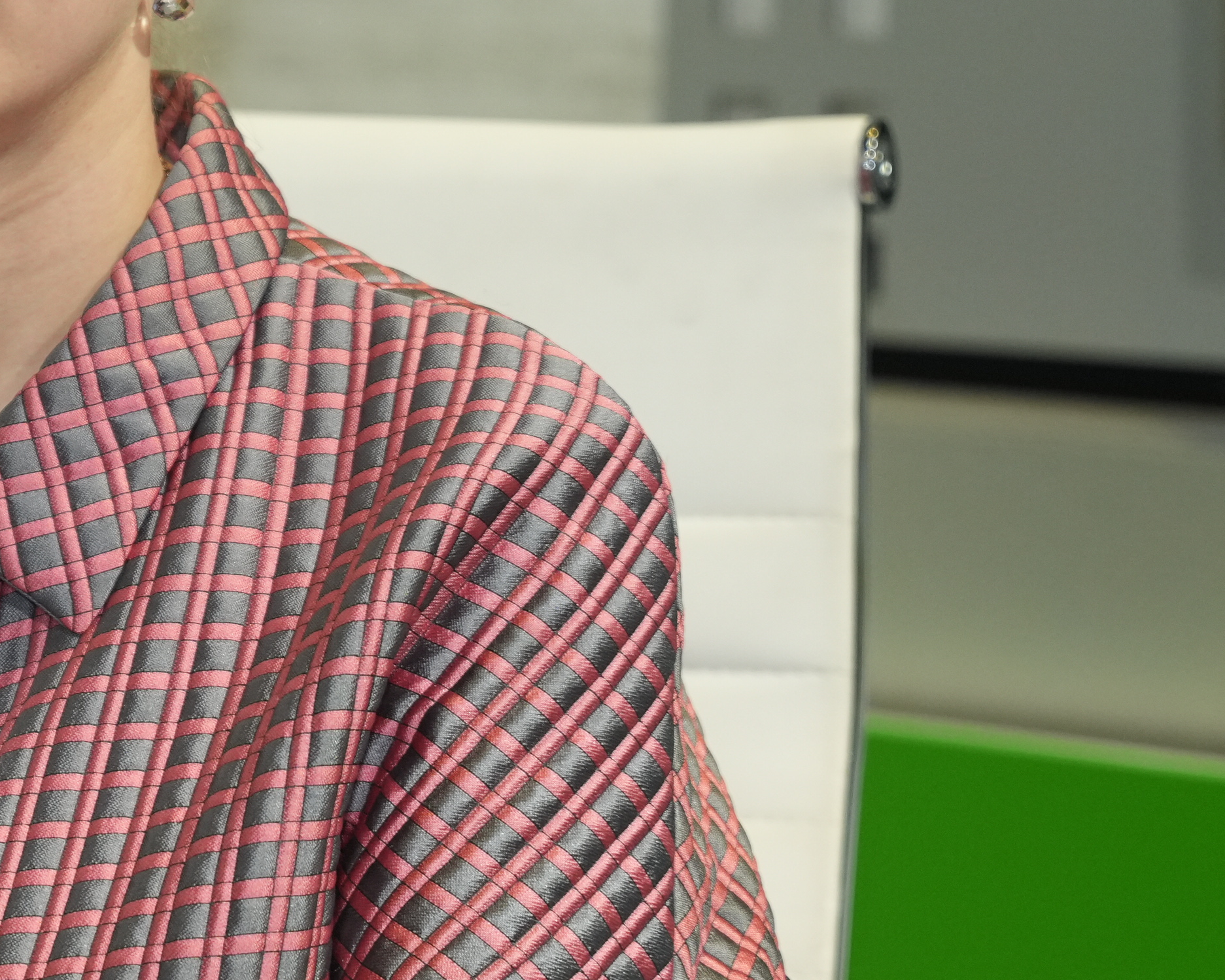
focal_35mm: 198
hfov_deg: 9.6
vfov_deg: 7.8
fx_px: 7187
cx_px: -394
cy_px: 352
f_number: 2.8
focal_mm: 63.4
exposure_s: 1/125
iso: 1250
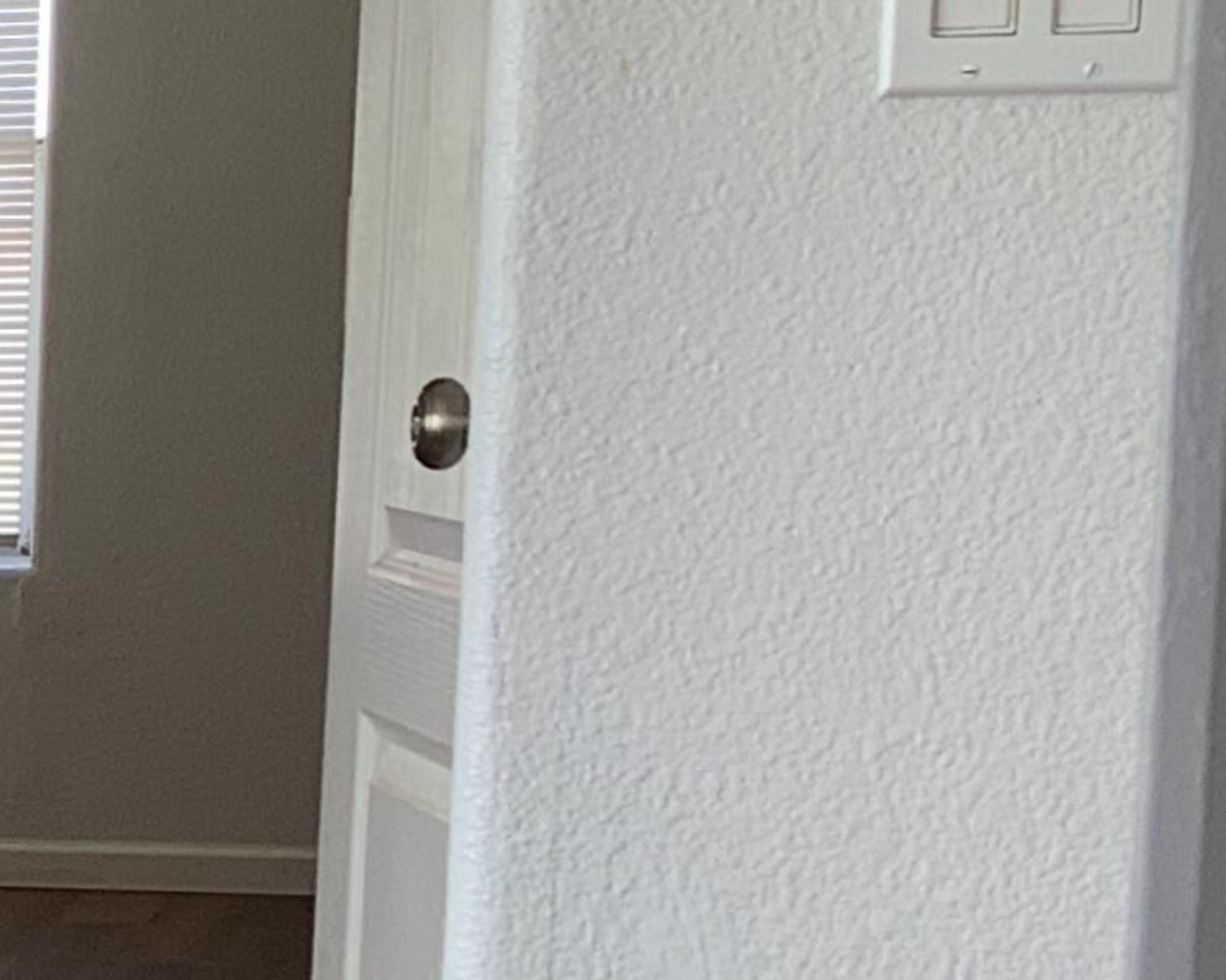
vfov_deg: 12.7
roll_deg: +1.1
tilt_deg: -10.8
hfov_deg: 14.2
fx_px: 4317
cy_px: 1078
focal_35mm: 119
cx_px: -1033
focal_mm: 3.3
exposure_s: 1/120
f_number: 2.4
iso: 50
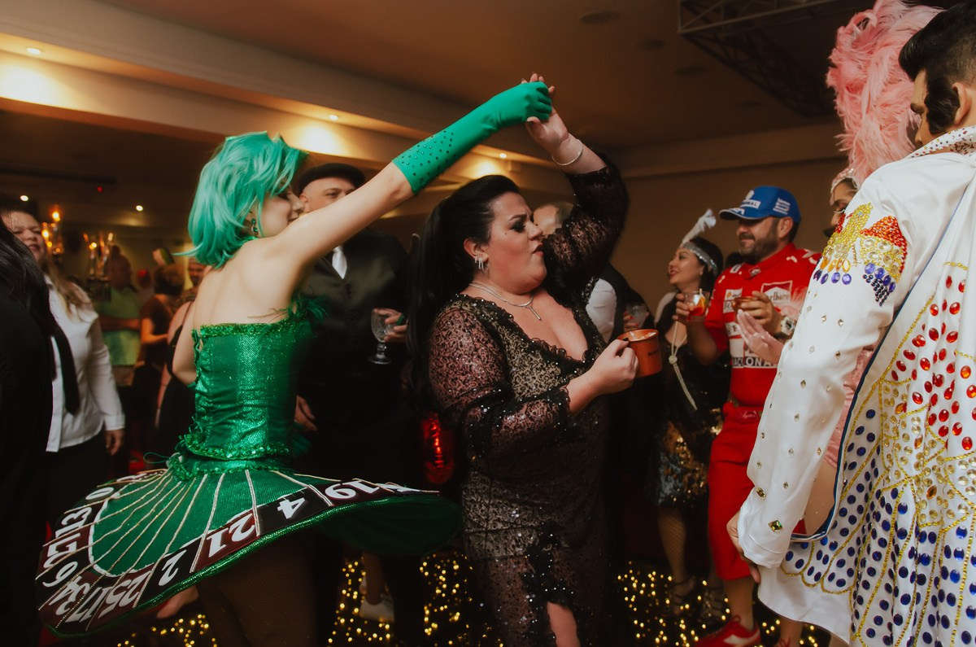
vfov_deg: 47.7
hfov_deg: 67.5
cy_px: 324
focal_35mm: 27
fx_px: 731
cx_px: 488
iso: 500
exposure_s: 1/60
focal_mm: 18
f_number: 2.8
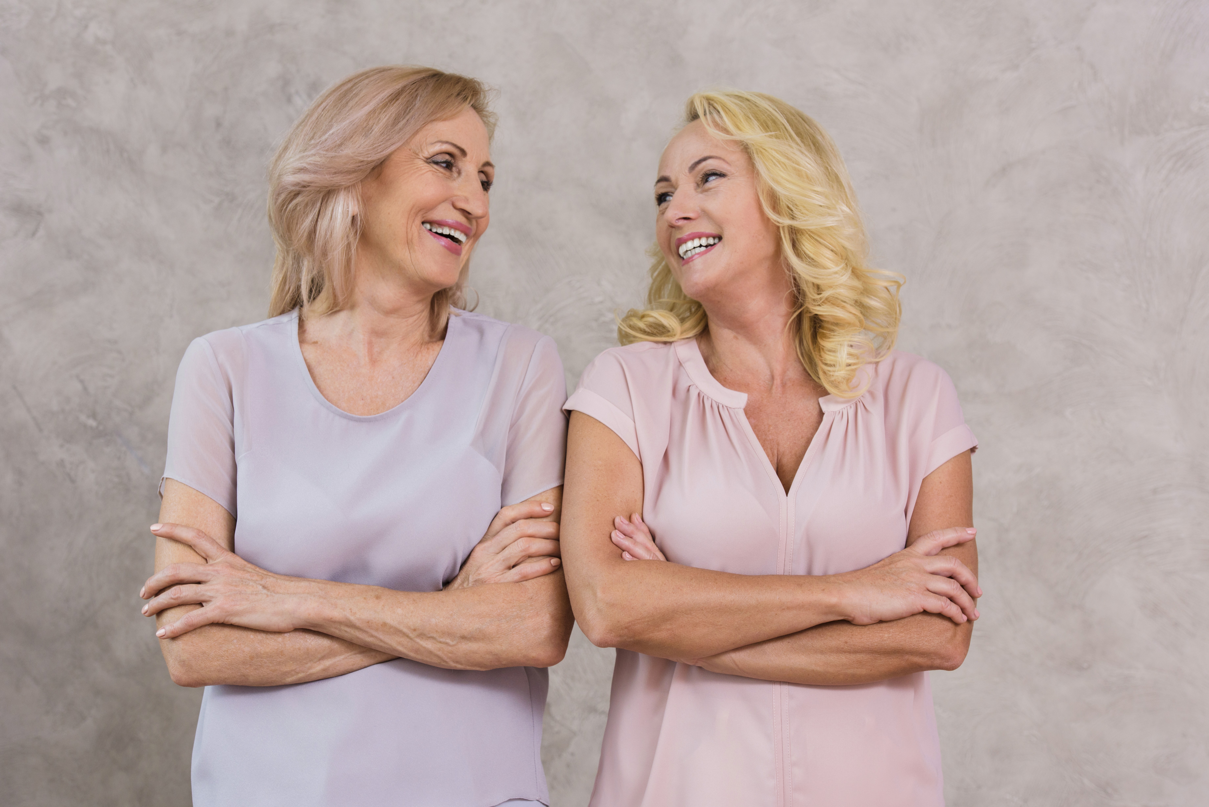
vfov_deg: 15.2
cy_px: 404
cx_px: 604
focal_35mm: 90
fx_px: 3023
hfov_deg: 22.6
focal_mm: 90
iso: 320
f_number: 6.3
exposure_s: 1/200
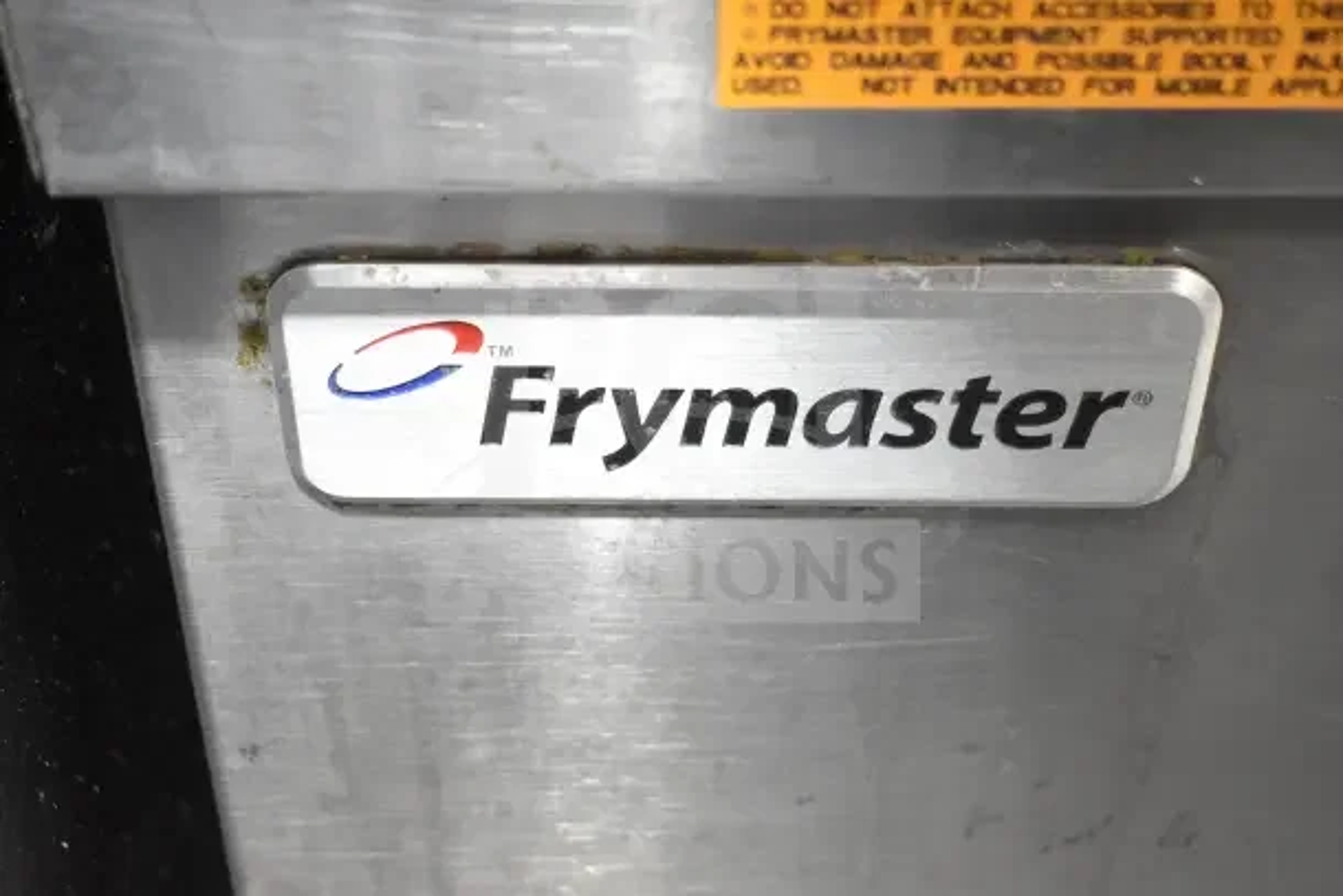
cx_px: 672
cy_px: 448
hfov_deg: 35.0
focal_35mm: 57
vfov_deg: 23.8
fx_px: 2127
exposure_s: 1/60
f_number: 4.8
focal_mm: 38
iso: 2800
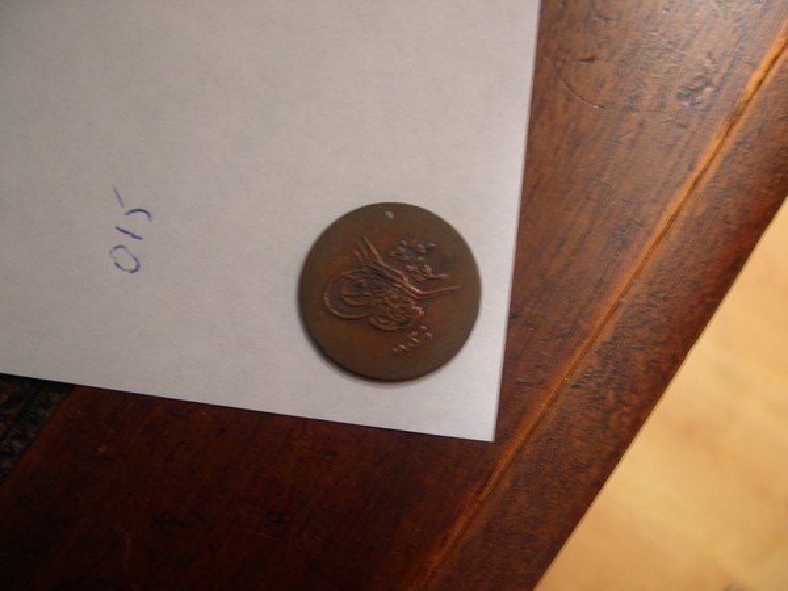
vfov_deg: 37.7
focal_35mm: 38
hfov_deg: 49.0
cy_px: 296
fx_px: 865
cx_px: 394
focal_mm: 8
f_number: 2.8
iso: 150
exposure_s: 1/4.4
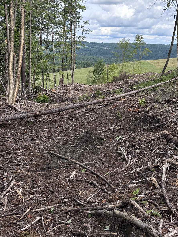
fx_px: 343
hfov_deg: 28.9
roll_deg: -1.1
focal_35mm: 50
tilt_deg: -4.7
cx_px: 119
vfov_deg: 37.7
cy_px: 78
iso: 50
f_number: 1.6
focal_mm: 5.96
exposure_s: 1/2342
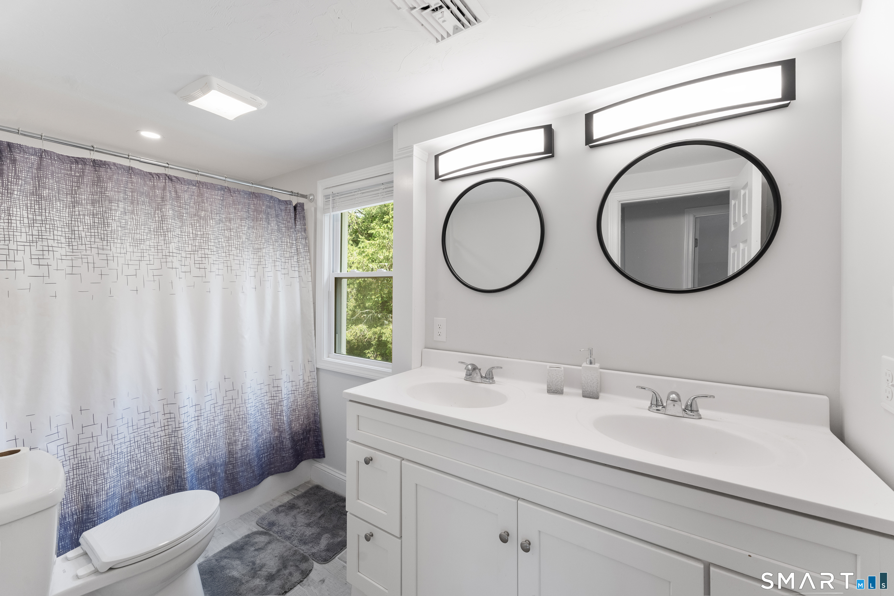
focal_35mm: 14
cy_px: 298
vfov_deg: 81.2
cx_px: 447
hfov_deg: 104.3
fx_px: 348
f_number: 8
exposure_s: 1/50
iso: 800
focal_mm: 14
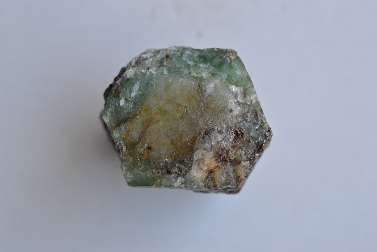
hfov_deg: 33.4
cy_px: 126
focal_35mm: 60
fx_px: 628
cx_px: 188
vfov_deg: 22.6
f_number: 9
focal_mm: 40
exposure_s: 1/25
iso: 100
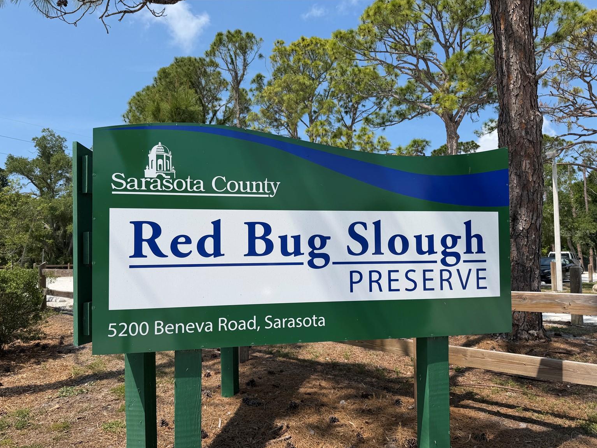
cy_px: 233
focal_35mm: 25
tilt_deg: +2.2
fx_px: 431
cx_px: 286
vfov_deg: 54.9
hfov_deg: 69.4
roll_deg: +0.2
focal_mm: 6.76
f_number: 1.78
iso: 80
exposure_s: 1/5714
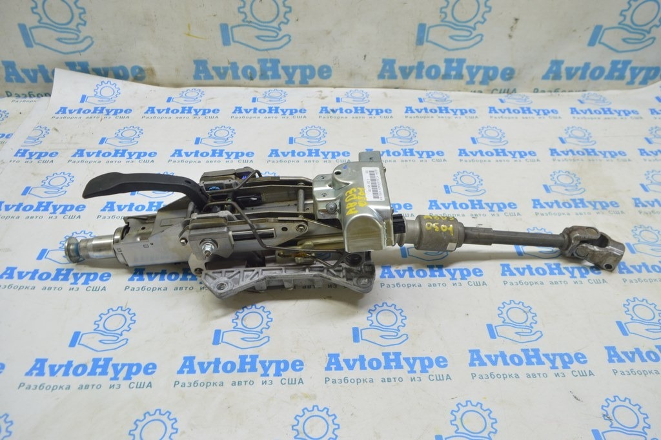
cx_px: 330
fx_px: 495
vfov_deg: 47.9
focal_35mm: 27
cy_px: 220
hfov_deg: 67.4
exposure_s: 1/20
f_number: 5.6
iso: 400
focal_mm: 18
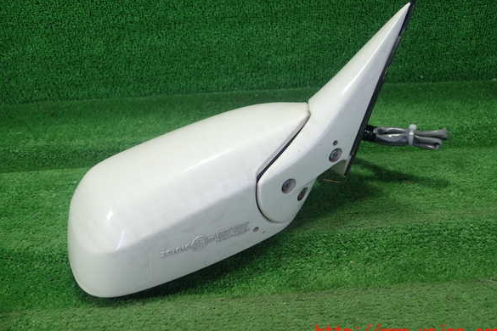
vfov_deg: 41.1
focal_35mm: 32
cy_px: 153
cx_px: 252
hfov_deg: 58.7
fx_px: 442
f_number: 2.3
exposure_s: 1/125
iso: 160
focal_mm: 5.5
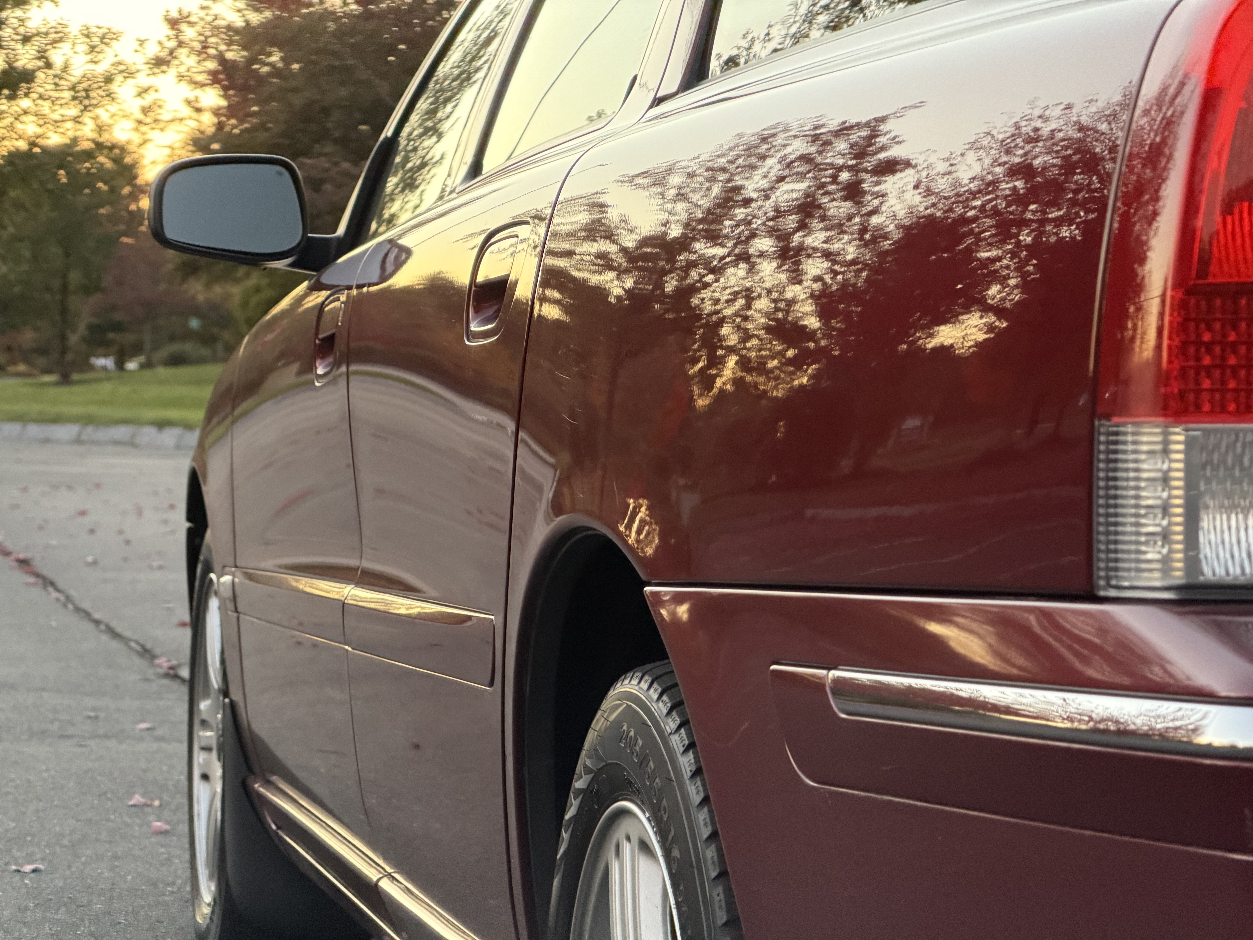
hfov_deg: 19.6
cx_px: 626
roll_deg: -0.5
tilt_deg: -2.0
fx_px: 3620
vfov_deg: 14.8
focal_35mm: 100
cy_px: 470
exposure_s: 1/77
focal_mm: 16.89
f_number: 2.8
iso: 640
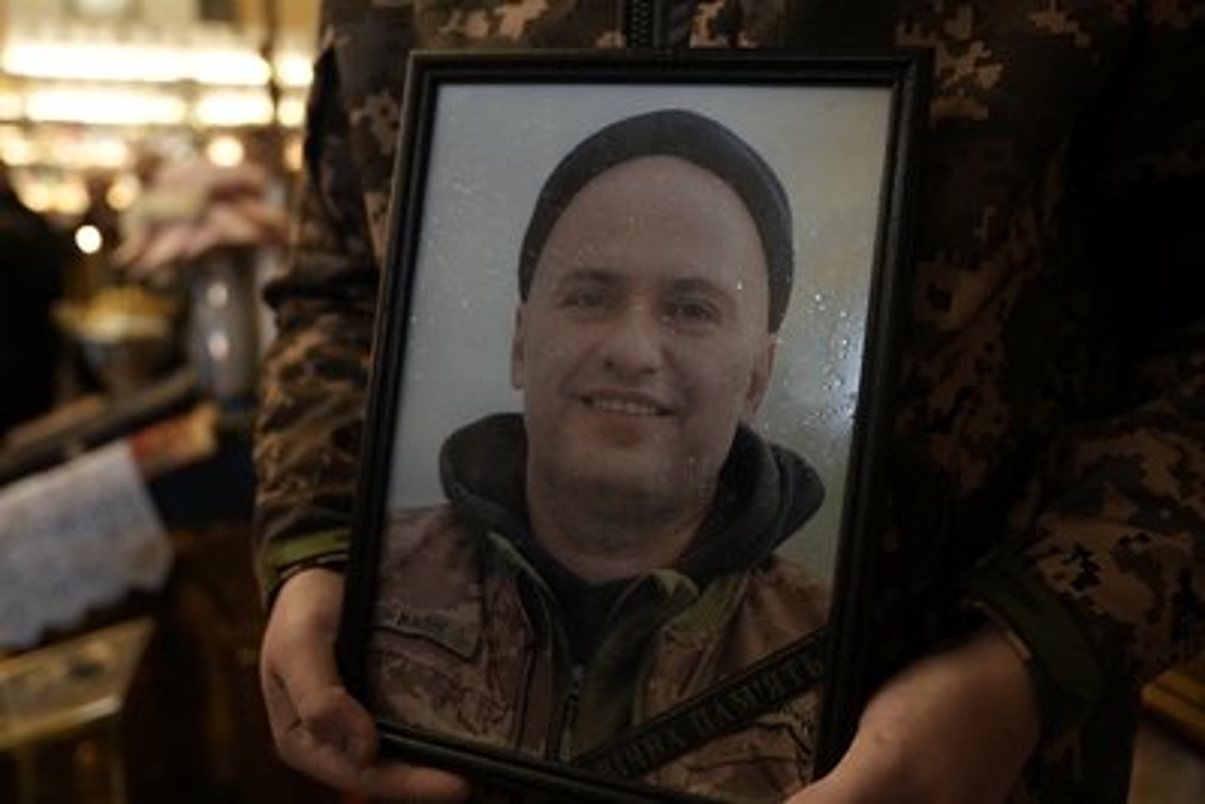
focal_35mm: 29
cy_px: 402
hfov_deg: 63.6
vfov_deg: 45.0
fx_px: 971
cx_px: 602
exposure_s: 1/80
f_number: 2.8
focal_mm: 29
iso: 2000
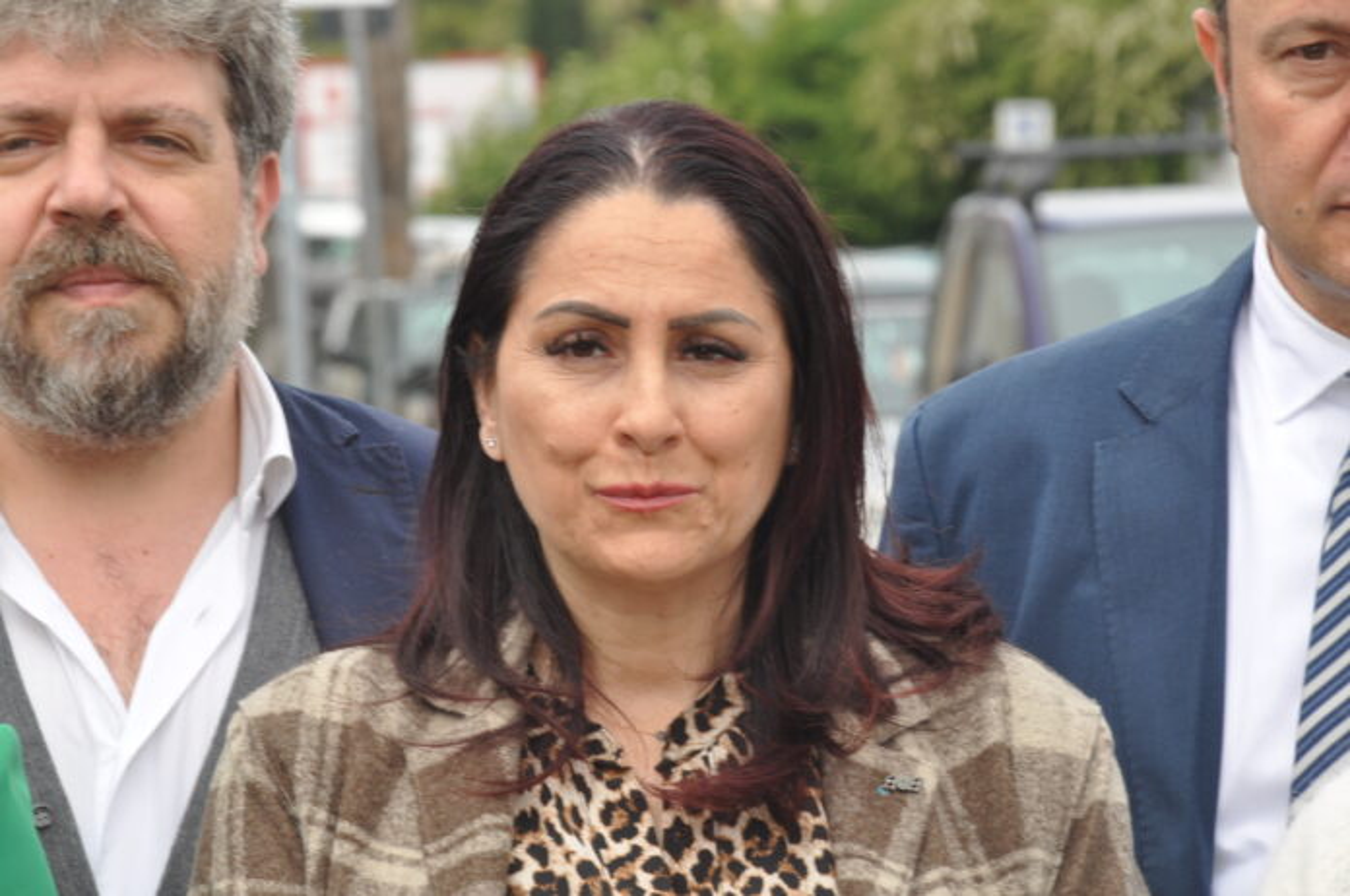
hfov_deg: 6.9
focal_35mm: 300
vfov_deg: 4.6
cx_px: 675
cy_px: 448
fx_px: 11234
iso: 320
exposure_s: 1/100
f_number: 14
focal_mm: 200
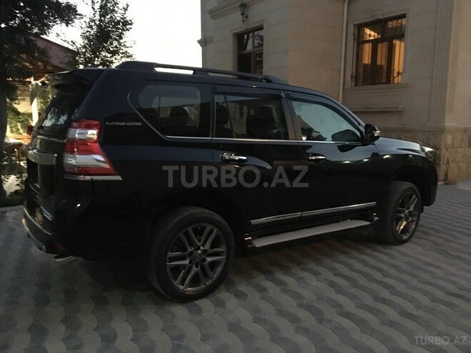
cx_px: 236
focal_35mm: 29
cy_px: 176
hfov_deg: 61.7
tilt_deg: -7.2
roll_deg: -0.5
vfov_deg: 48.2
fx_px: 395
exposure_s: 1/17
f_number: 2.2
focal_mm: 4.15
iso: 1000
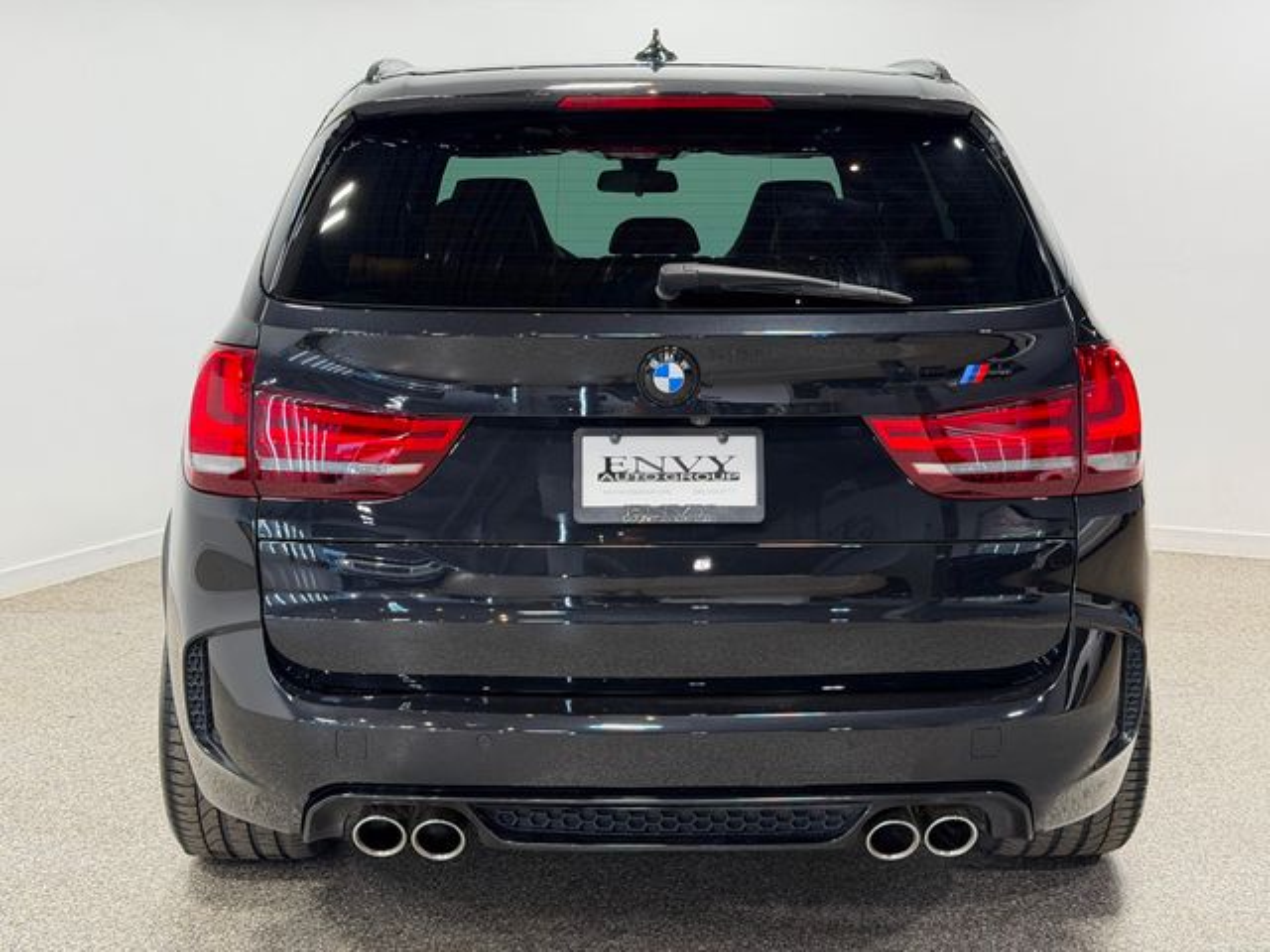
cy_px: 476
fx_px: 1761
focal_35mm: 48
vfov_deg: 30.3
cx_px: 635
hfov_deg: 39.7
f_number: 1.78
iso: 100
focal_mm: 6.76
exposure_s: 1/120
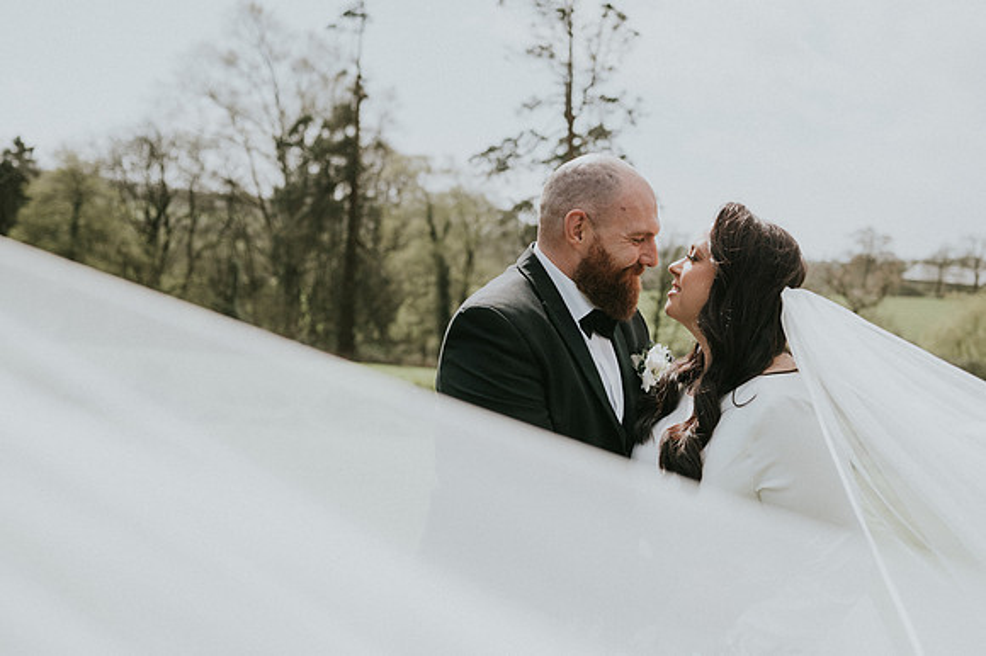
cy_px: 253
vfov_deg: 31.1
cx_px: 576
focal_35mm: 43
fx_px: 1176
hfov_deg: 45.3
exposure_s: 1/6400
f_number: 2.8
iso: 250
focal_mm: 35
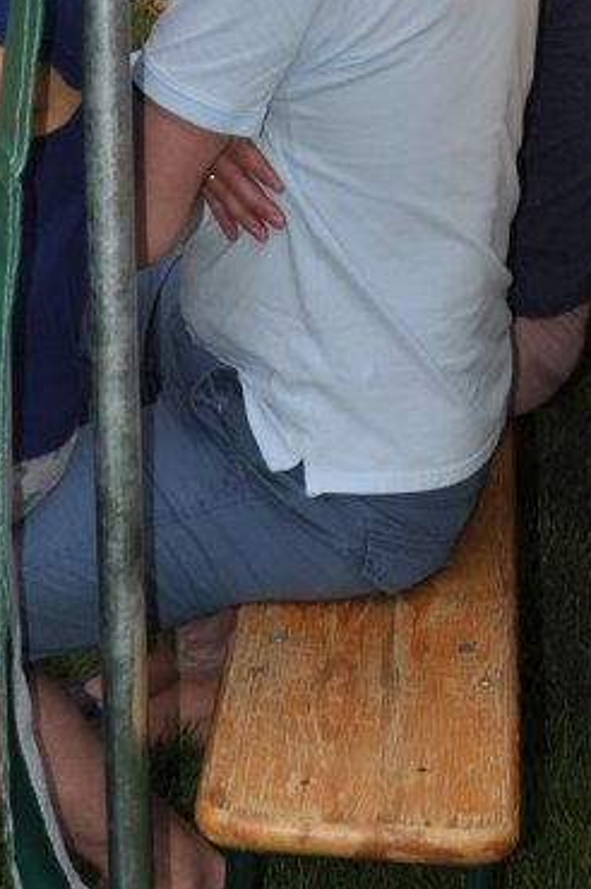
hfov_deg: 12.7
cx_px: 539
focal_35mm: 107
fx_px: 2640
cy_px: -338
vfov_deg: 17.6
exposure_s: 1/200
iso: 200
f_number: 9
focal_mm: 22
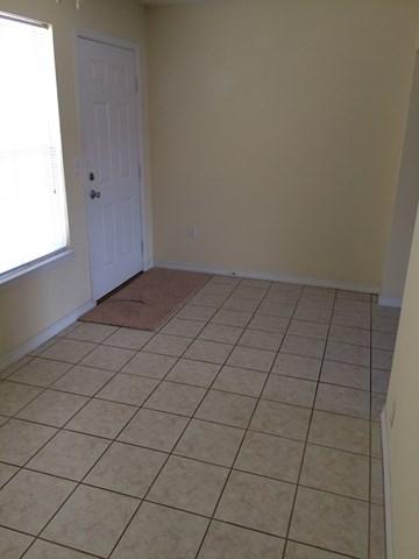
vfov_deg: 61.7
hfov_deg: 48.2
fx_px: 468
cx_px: 210
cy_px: 280
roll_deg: +0.1
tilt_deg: -21.4
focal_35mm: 29
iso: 64
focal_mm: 4.15
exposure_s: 1/30
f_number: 2.2
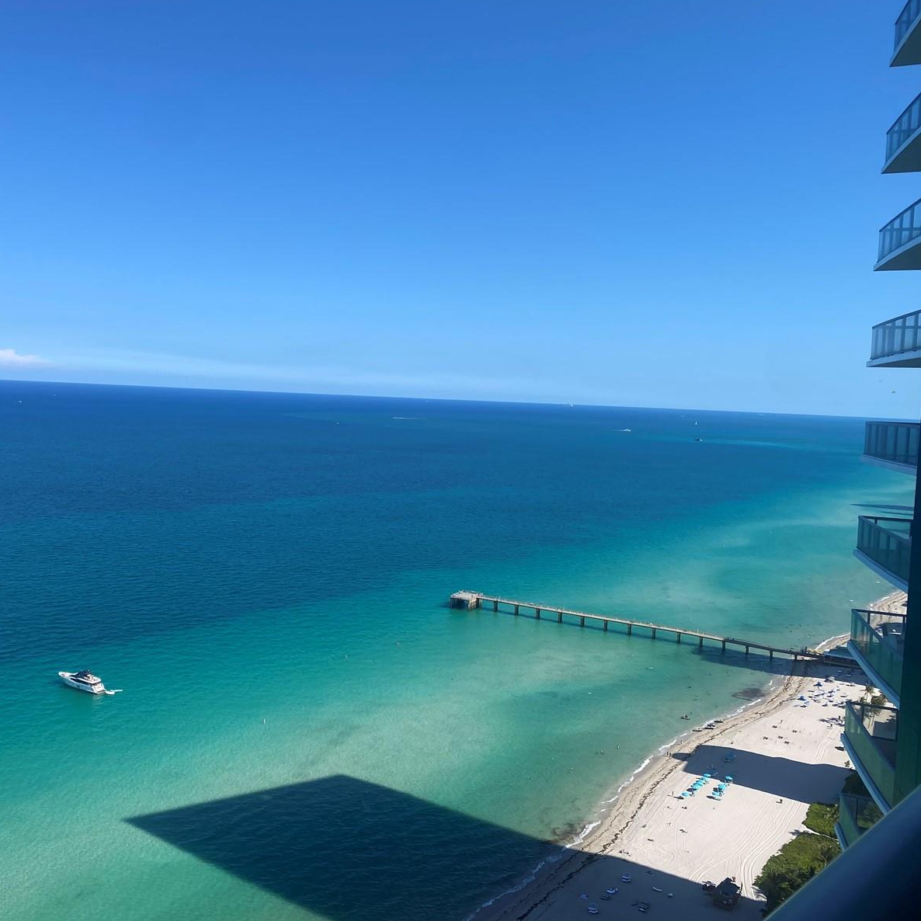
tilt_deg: -5.0
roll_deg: -1.9
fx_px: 933
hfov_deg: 52.0
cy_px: 457
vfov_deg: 52.5
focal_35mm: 31
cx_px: 353
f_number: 1.8
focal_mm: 4.25
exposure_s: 1/3125
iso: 32
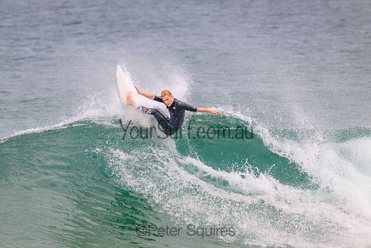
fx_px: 8246
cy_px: 124
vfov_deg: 1.7
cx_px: 186
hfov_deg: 2.6
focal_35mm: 800
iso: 2000
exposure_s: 1/2000
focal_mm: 800
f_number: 11
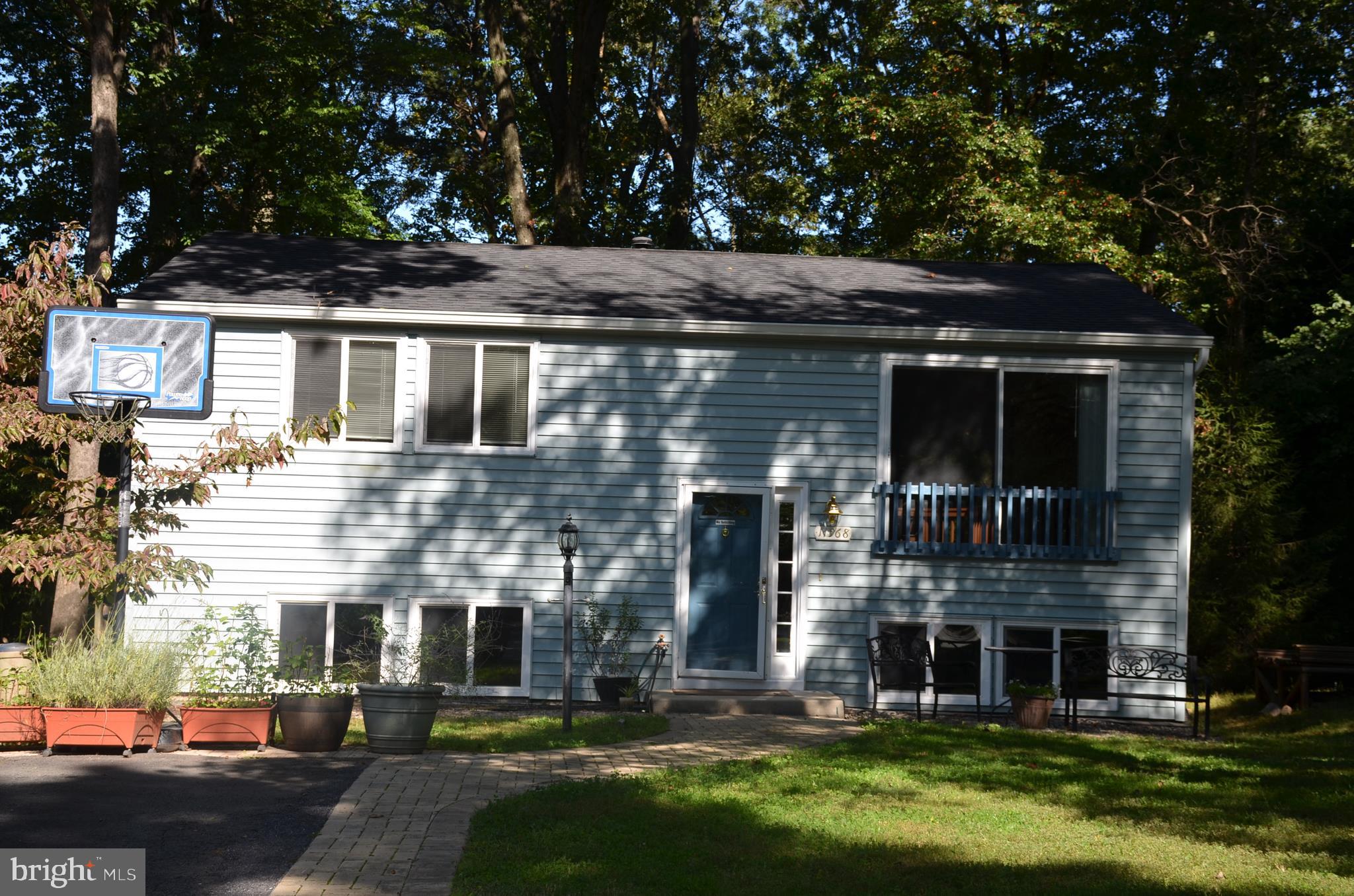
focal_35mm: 52
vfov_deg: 25.6
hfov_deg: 37.9
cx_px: 677
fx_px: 1970
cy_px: 448
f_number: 6.3
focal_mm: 35
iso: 100
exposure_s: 1/250
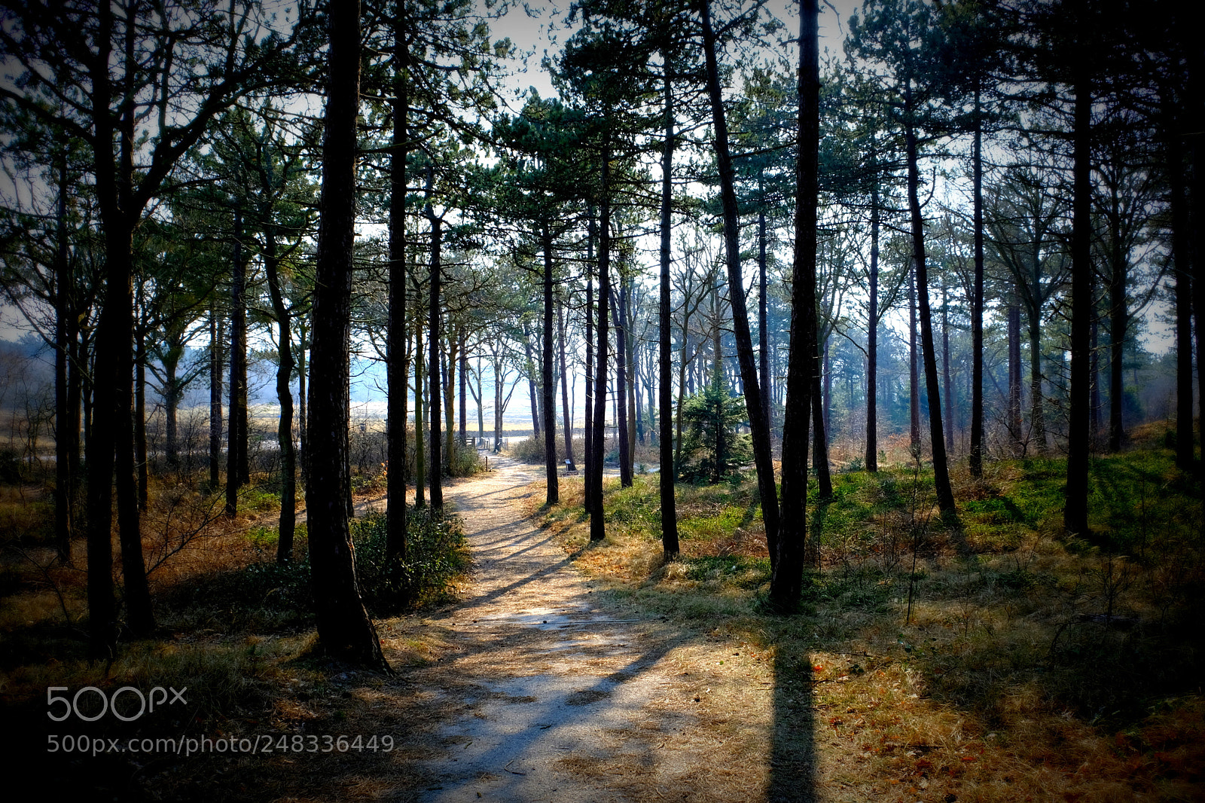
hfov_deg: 63.7
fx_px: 970
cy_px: 402
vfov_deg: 44.9
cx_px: 602
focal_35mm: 29
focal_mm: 19.6
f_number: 8
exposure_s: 1/100
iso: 200
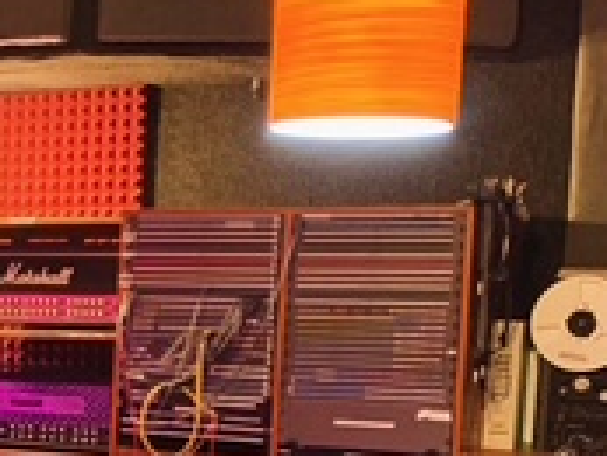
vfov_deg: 15.0
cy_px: 512
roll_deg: -1.3
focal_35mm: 96
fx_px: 1685
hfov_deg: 18.7
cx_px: -225
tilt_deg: -6.6
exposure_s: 1/29
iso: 400
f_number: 1.8
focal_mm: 4.25
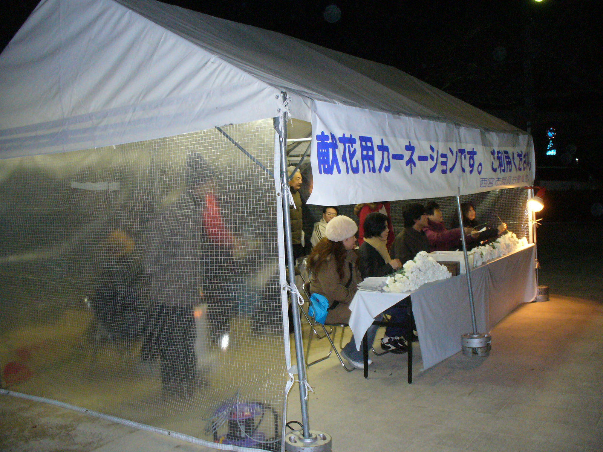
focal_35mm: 37
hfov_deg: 50.1
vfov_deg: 38.7
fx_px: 645
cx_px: 302
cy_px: 226
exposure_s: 1/60
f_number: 2.8
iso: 400
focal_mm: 6.1
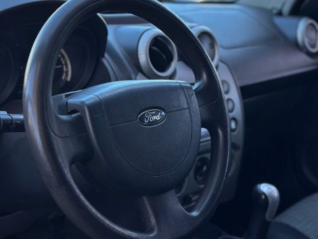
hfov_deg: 39.6
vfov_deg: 30.3
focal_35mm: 48
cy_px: 120
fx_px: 442
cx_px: 159
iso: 100
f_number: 1.78
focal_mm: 6.86
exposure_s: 1/171
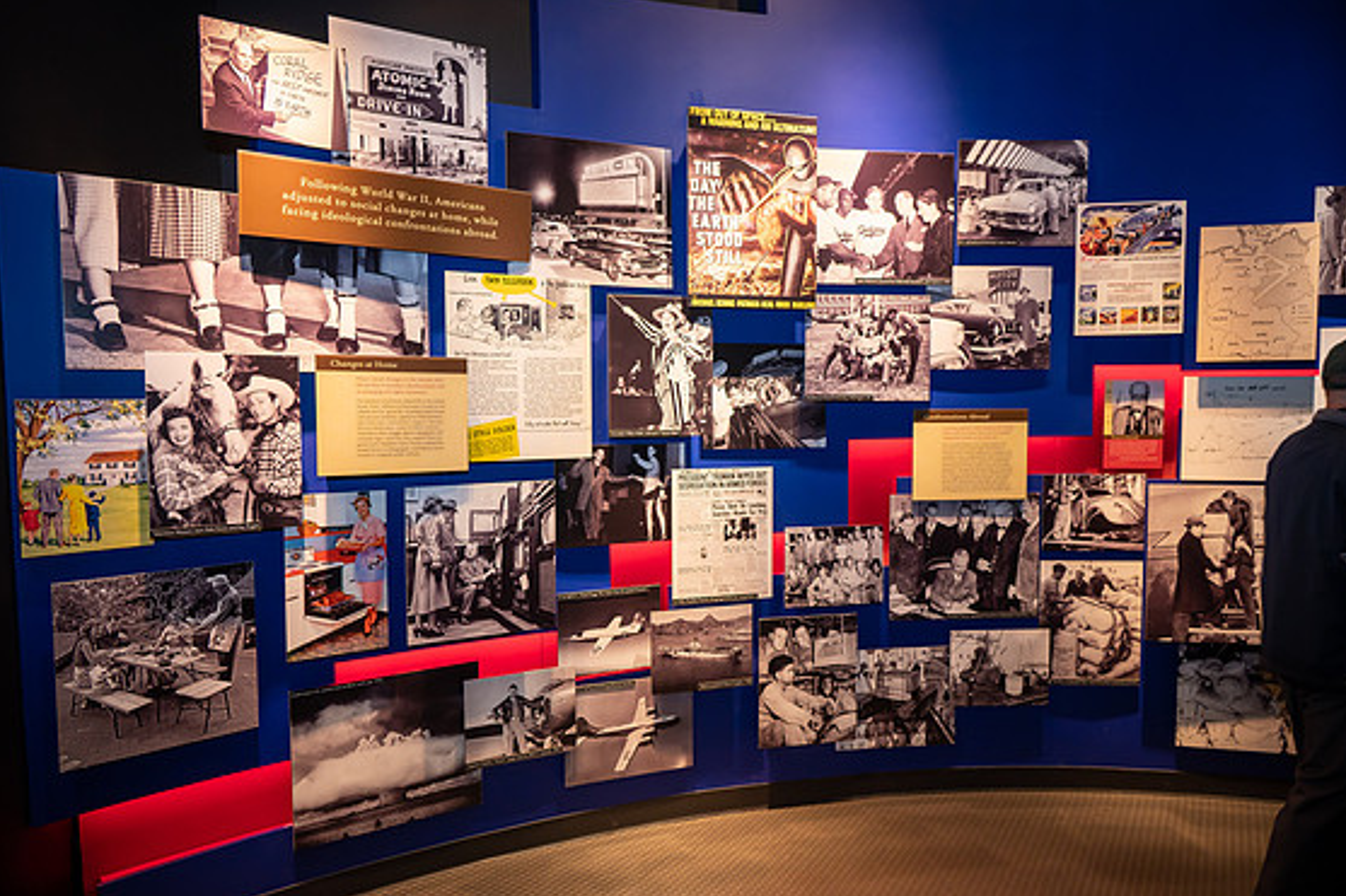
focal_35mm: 25
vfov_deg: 51.3
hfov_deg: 71.5
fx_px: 934
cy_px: 459
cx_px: 672
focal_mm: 24
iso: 1000
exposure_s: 1/30
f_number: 5
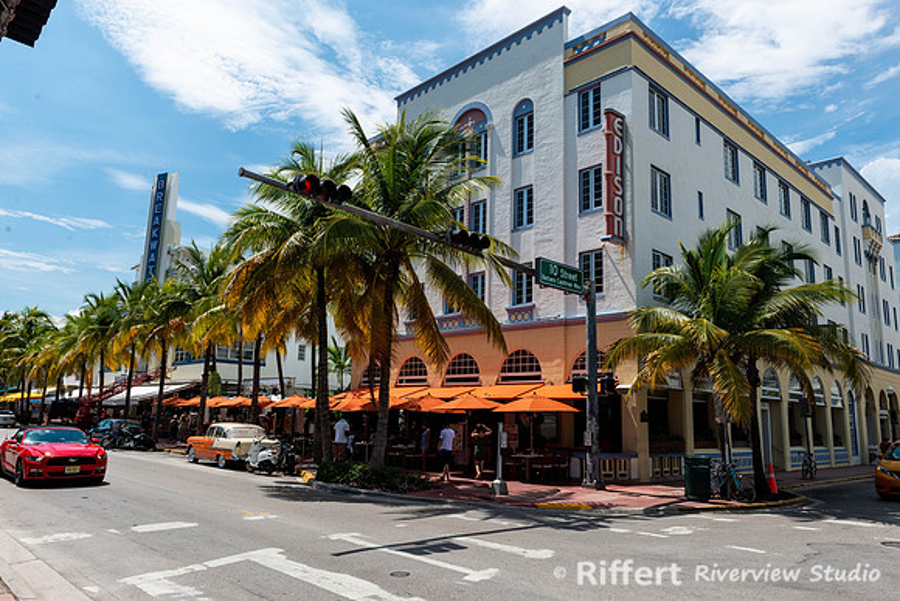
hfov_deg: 71.6
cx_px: 450
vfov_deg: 51.4
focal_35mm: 25
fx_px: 624
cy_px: 300
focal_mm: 24
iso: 100
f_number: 11
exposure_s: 1/200
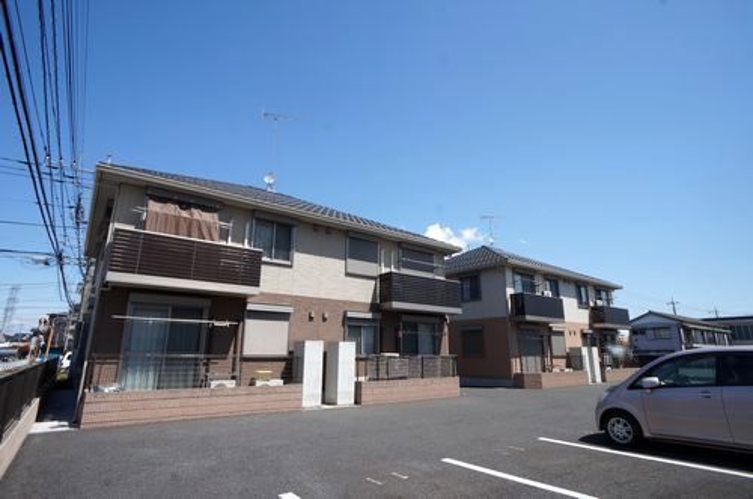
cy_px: 250
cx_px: 376
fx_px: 501
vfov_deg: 52.9
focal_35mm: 24
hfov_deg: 73.9
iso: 200
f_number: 11
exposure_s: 1/250
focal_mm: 16
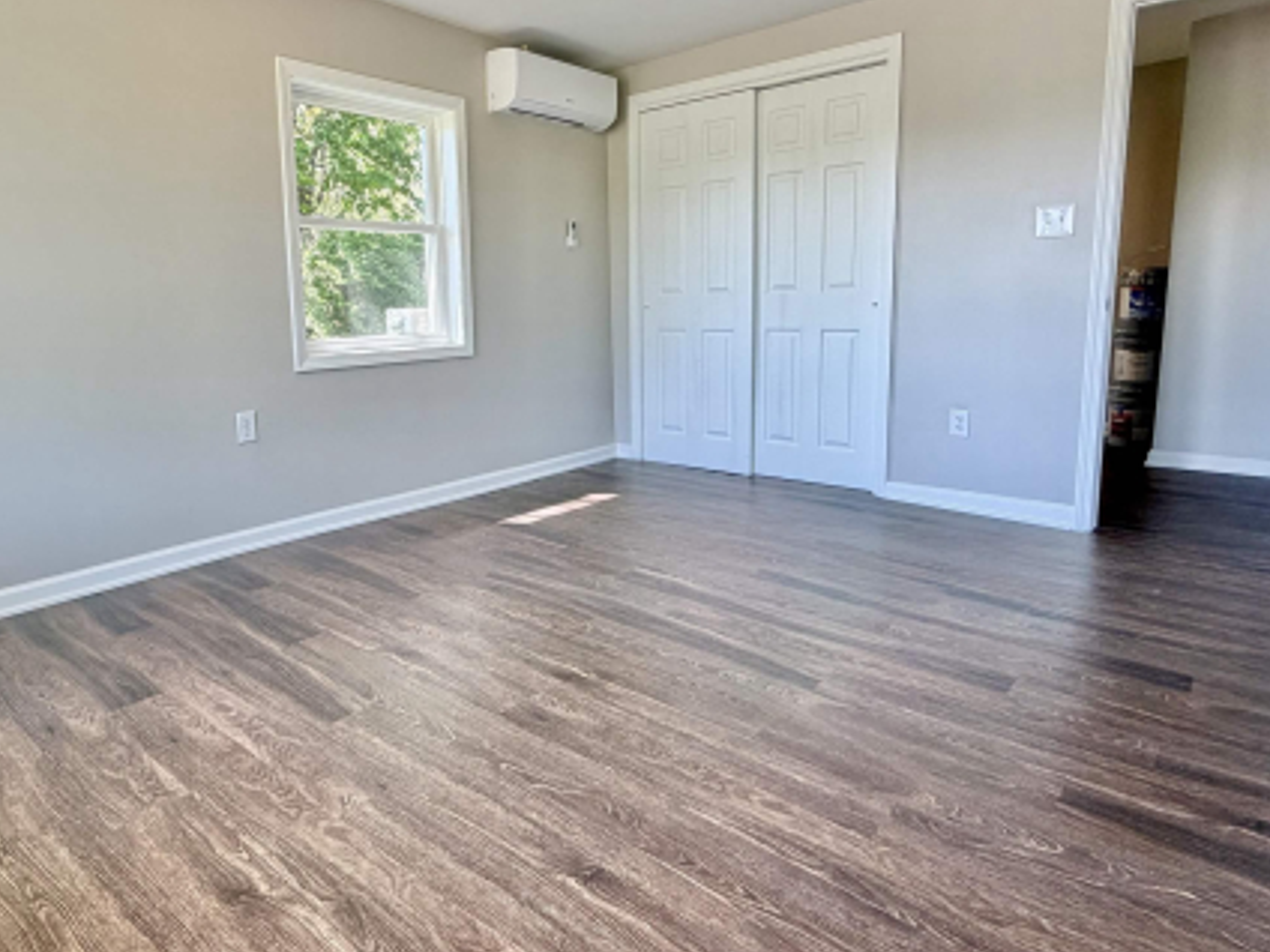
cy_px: 410
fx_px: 807
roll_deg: +1.4
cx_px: 553
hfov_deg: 76.0
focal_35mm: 22
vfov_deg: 60.8
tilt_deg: -7.7
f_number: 2.2
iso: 100
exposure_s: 1/121
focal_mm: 2.22
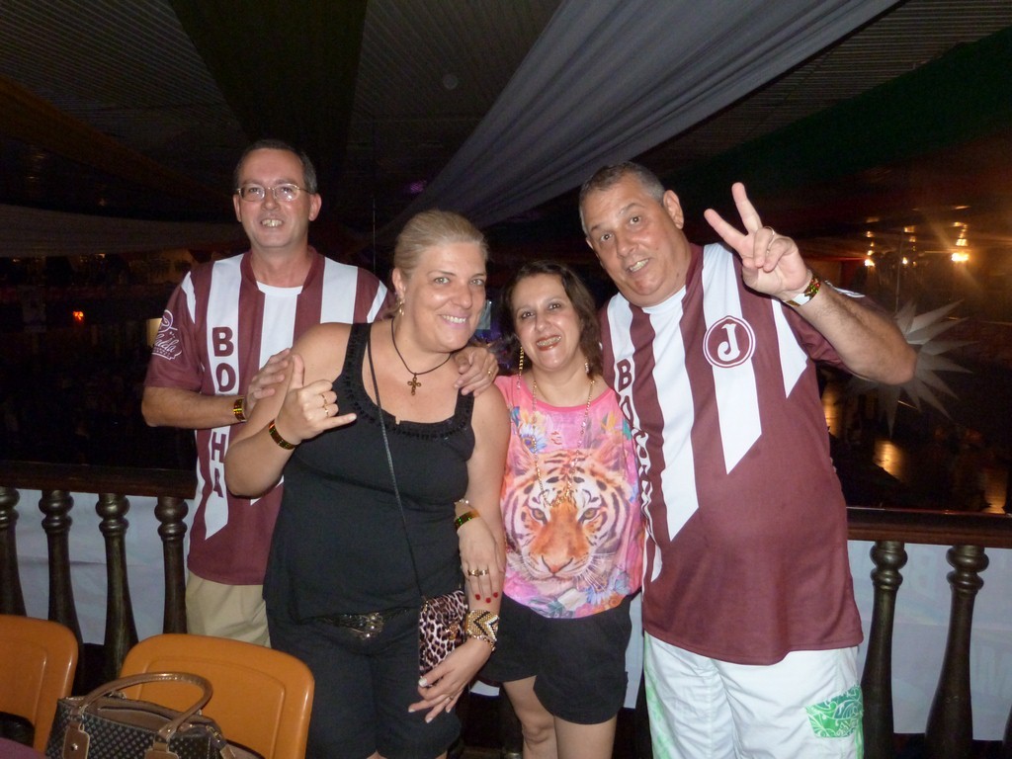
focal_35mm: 26
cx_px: 506
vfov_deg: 53.1
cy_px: 380
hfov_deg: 67.3
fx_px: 760
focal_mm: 4.6
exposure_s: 1/60
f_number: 2.8
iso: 400
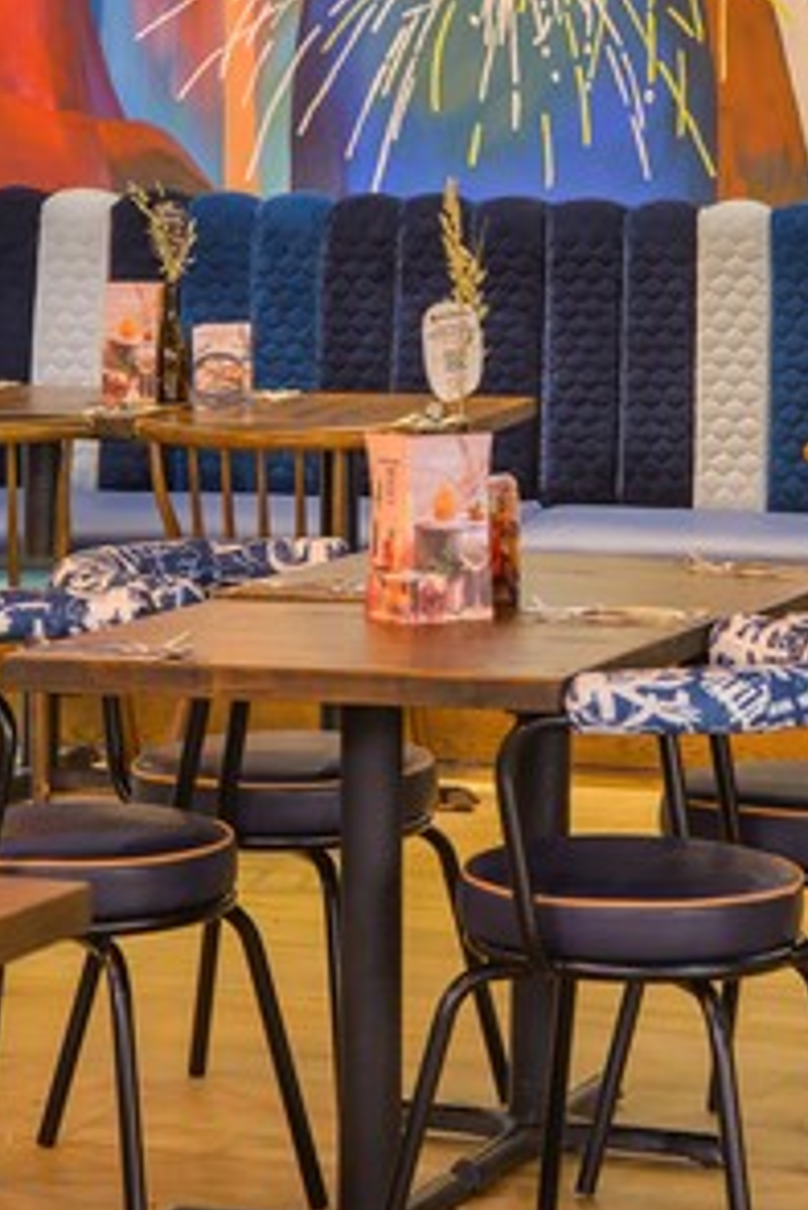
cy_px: 209
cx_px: 554
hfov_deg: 10.5
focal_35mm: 130
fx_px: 4371
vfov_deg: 15.6
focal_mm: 75
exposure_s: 1/2
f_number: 6.3
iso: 200
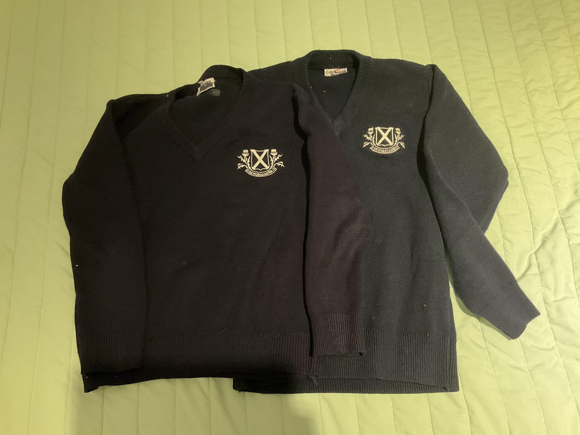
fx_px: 486
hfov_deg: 61.7
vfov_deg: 48.2
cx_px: 290
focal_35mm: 29
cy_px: 218
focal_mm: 3
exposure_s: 1/33
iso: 320
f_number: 1.8
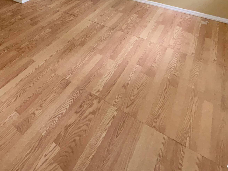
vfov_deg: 35.6
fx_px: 217
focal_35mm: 33
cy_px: -24
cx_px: 38
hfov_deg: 51.1
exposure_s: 1/60
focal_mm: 2.22
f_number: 2.2
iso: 160
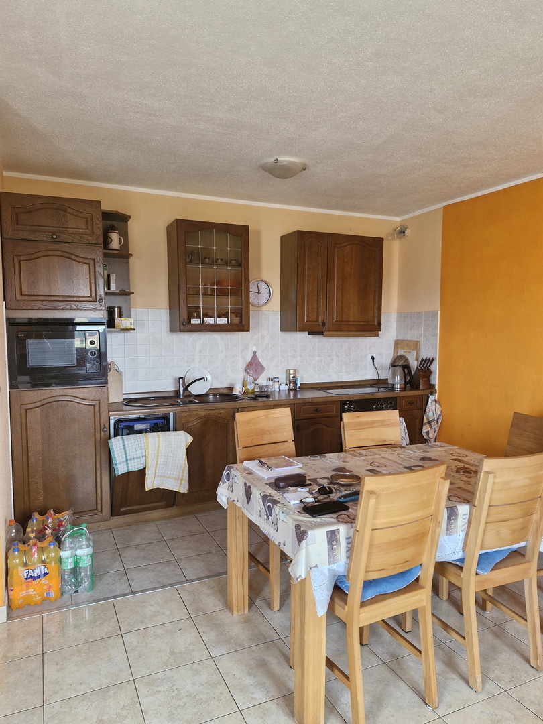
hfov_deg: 58.9
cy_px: 362
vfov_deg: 73.9
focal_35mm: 23
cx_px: 272
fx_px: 481
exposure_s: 1/100
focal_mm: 5.54
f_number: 1.8
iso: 250
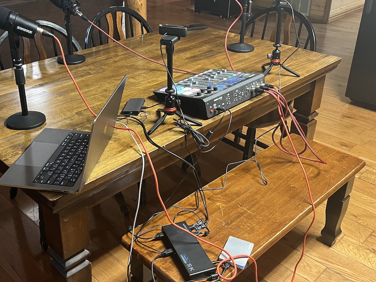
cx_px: 152
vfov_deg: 35.9
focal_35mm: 40
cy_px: 119
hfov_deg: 46.5
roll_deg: +0.8
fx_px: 434
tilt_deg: -26.9
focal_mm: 5.1
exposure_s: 1/40
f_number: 1.6
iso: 500
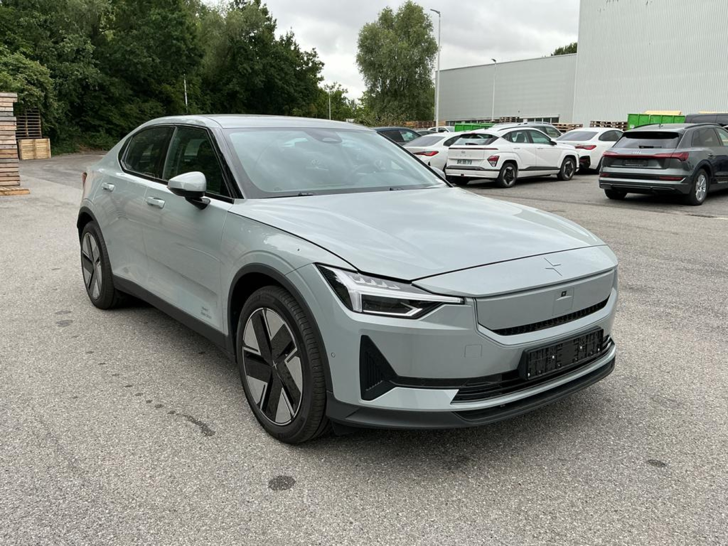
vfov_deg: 48.2
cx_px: 364
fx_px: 610
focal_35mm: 29
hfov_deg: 61.7
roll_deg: +1.0
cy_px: 273
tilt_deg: -12.1
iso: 25
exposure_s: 1/435
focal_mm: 3
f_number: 1.8
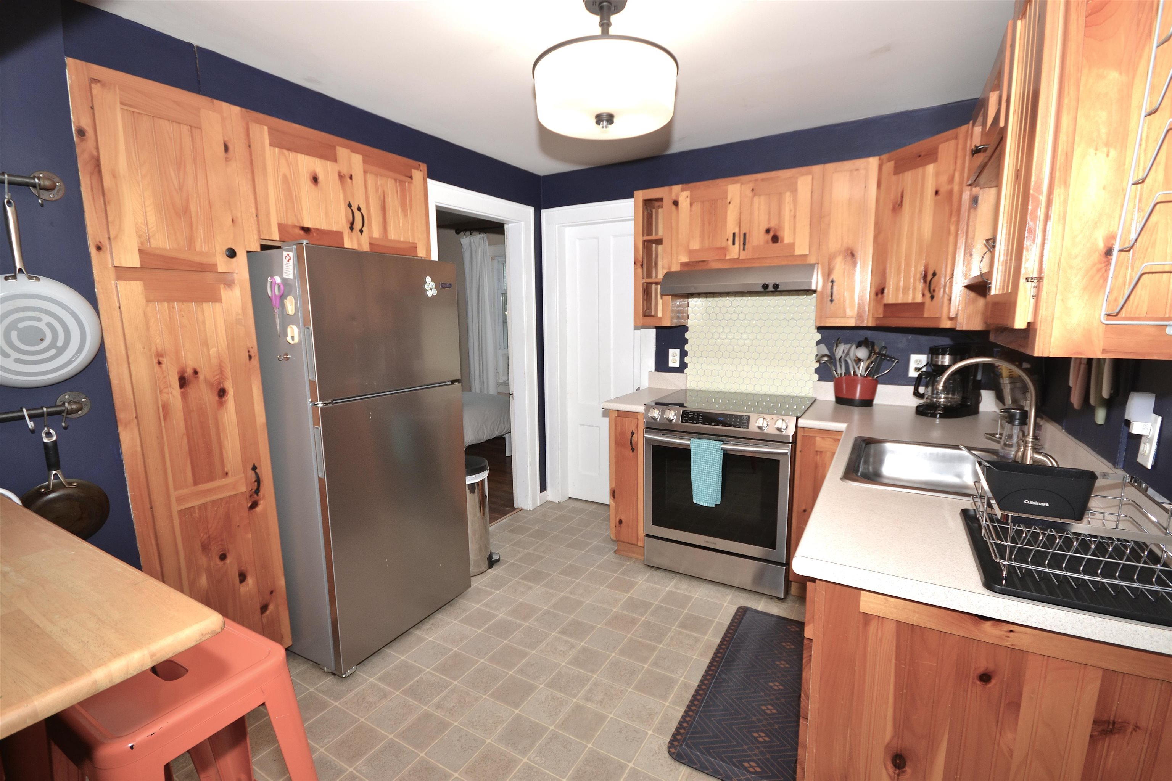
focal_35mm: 15
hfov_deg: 100.4
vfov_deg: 77.3
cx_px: 586
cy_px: 390
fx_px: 488
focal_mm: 10
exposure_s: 1/60
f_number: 5.6
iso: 400
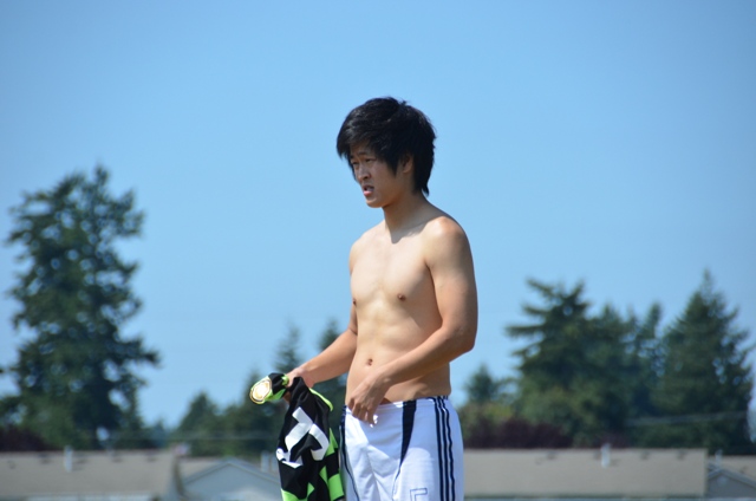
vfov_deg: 4.6
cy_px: 250
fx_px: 6287
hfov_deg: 6.9
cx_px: 378
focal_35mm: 300
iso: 400
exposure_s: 1/1600
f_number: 6.3
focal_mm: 200
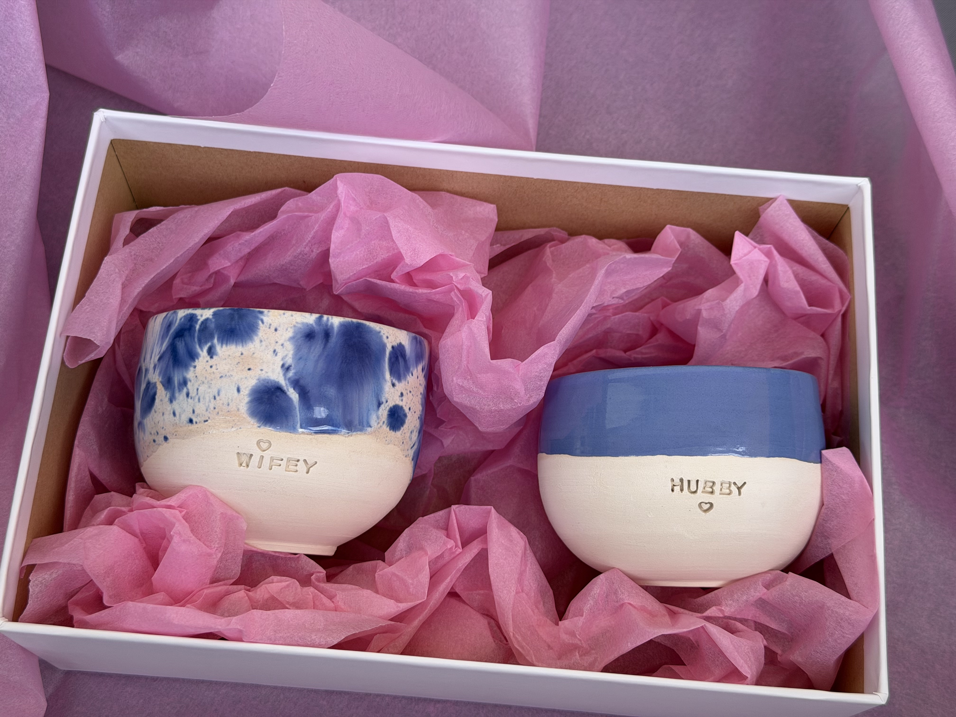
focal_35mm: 48
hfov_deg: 39.7
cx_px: 478
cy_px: 358
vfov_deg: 30.3
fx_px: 1326
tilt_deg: -65.8
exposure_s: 1/534
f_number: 1.78
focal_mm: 6.76
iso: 64
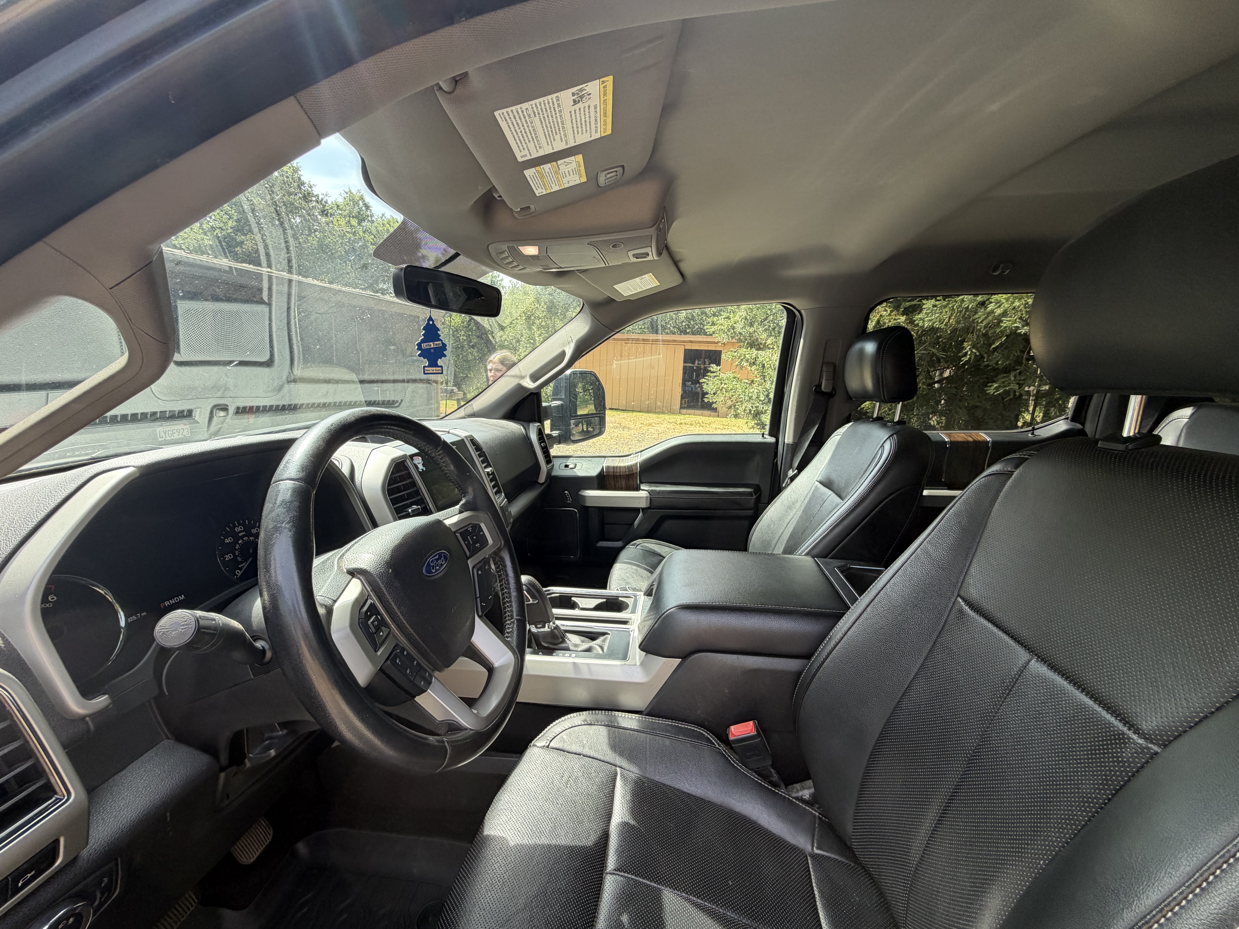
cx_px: 620
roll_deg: -2.2
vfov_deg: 85.7
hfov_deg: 102.1
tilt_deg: -11.0
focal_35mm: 14
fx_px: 501
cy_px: 464
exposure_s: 1/121
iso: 50
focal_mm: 2.22
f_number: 2.2
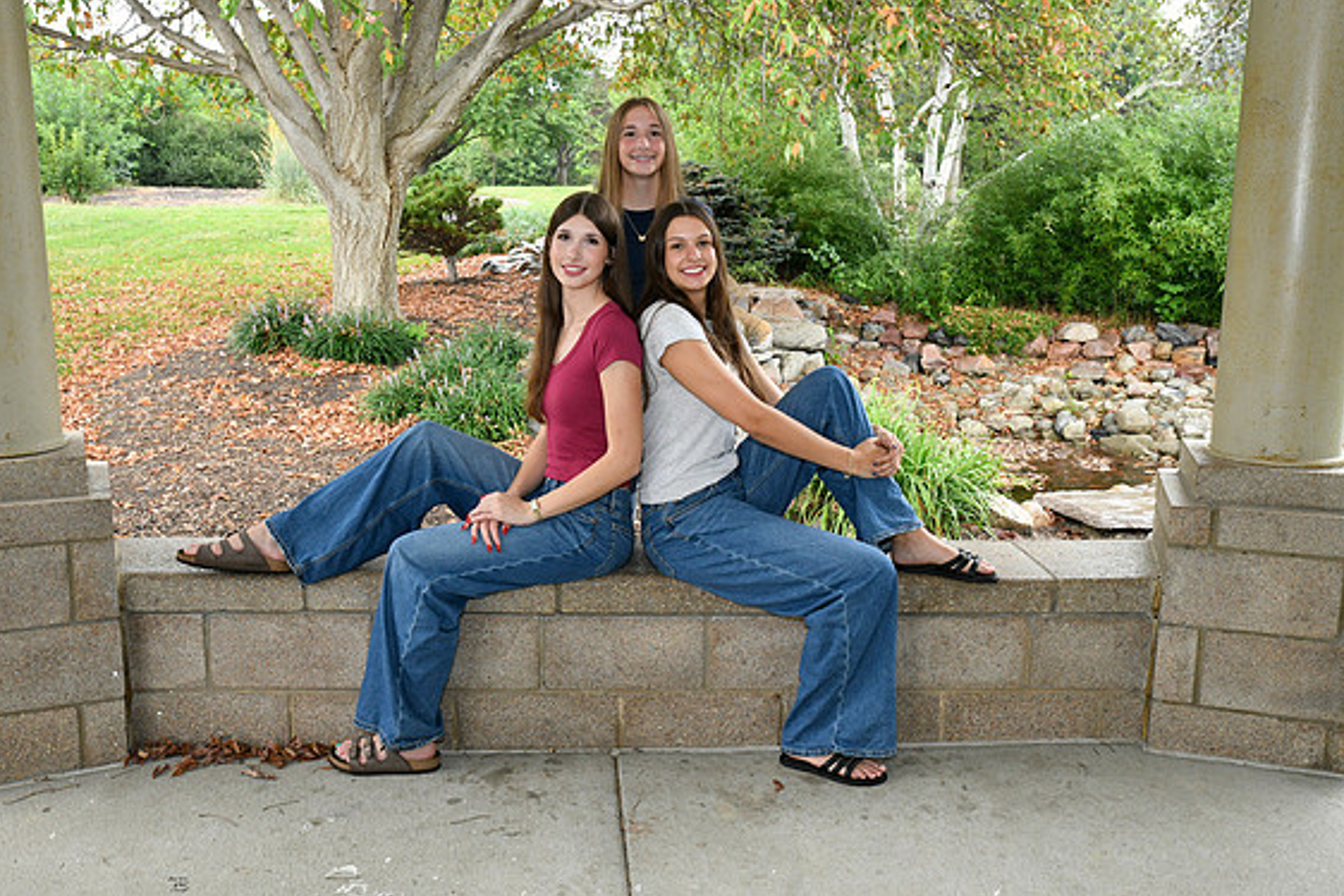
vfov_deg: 40.0
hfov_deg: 57.2
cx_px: 662
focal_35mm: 33
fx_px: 1232
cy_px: 446
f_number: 8
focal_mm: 32
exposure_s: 1/60
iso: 1600
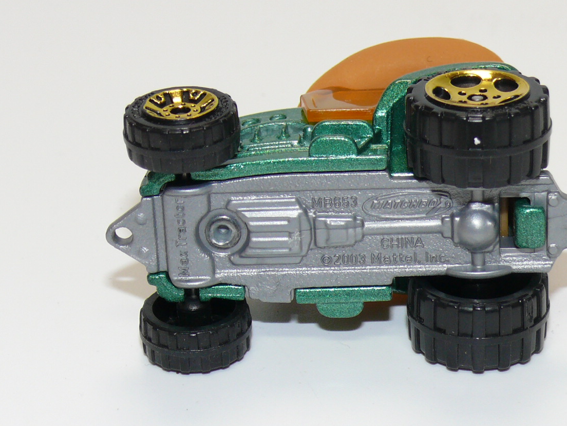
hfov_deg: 15.3
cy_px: 172
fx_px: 2113
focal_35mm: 129
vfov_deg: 11.5
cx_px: 334
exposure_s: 1/30
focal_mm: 12.5
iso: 100
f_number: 4
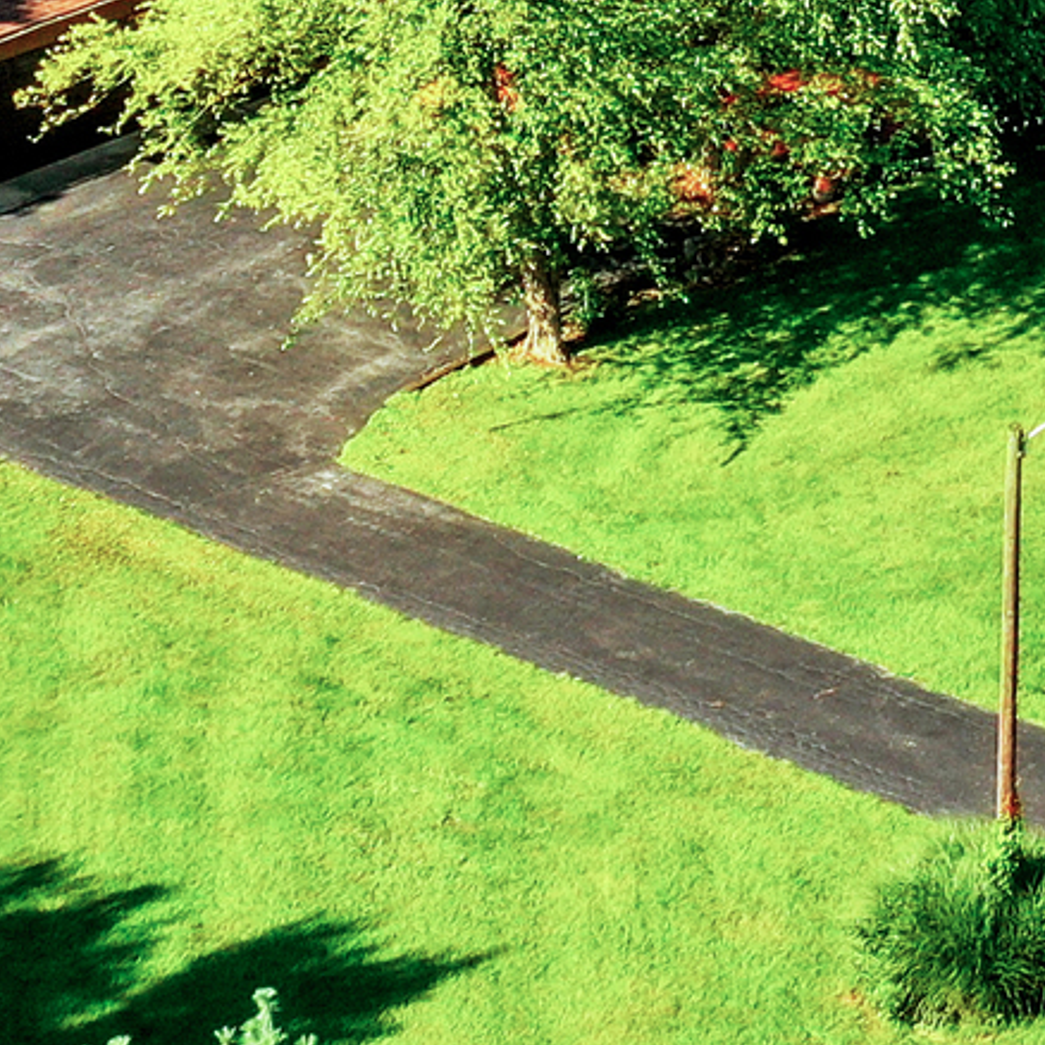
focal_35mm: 167
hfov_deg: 10.3
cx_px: 1305
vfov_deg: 10.4
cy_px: -48
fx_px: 5704
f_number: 5
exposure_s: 1/240
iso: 100
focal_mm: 10.26
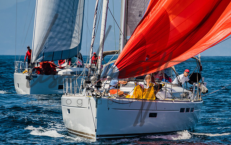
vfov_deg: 3.3
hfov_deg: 5.2
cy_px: 86
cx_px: 164
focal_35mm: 402
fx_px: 2530
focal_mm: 200
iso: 160
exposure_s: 1/500
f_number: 6.3
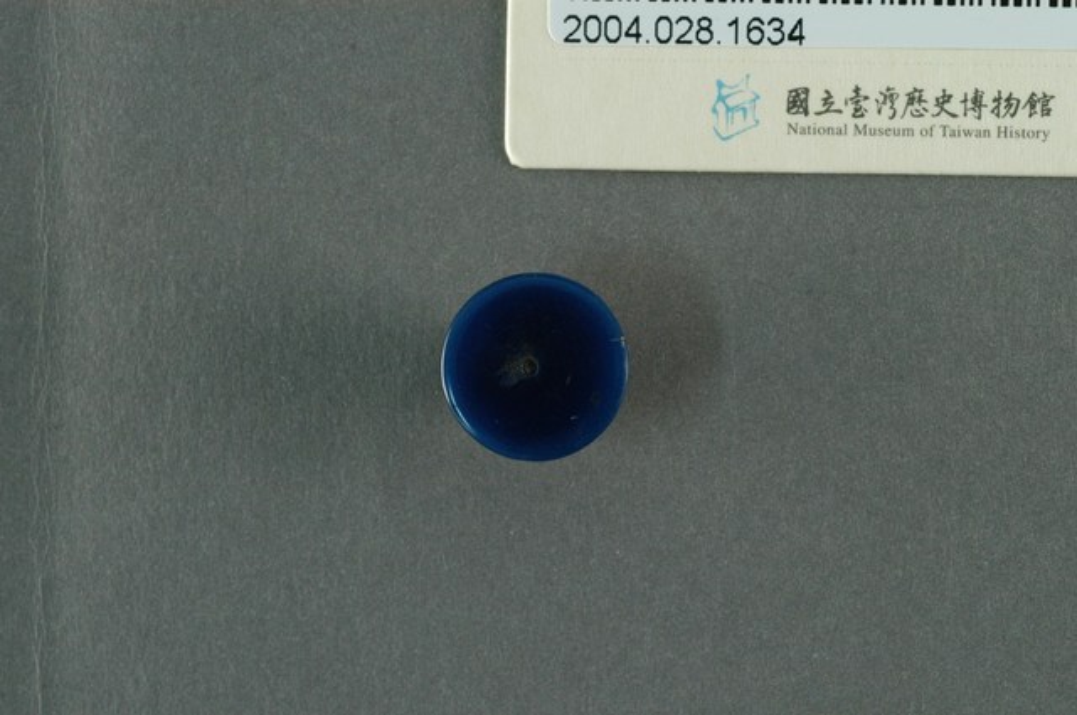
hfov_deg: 22.6
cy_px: 358
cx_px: 538
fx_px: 2689
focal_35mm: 90
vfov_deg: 15.1
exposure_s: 1/20
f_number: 8
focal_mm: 60
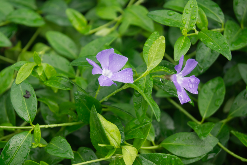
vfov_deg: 16.6
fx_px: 566
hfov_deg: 24.6
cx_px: 124
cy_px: 82
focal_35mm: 82
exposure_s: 1/320
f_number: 5.6
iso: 800
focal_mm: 55
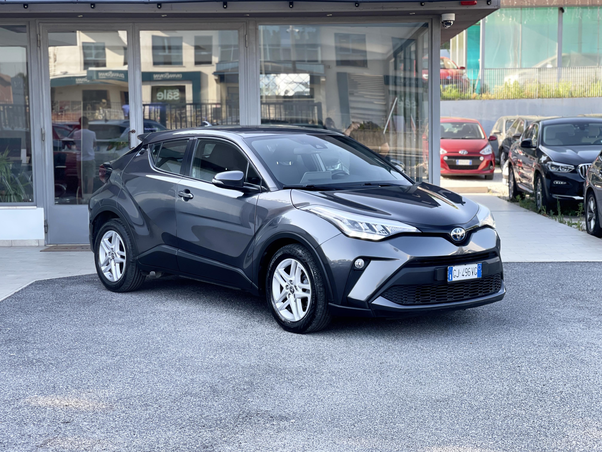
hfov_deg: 30.3
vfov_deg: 22.9
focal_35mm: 64
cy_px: 226
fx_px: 1113
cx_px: 301
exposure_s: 1/121
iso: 32
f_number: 2.2
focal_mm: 7.5
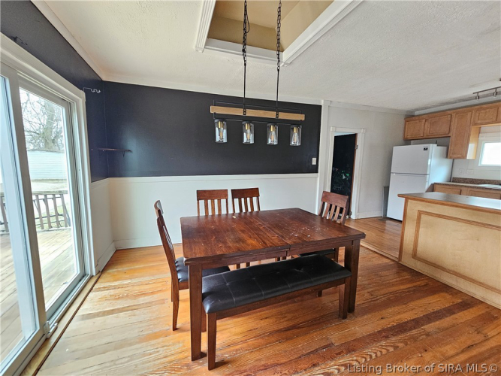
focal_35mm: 13
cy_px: 188
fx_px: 188
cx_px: 250
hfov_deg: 106.2
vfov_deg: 89.9
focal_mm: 2.2
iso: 400
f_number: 2.2
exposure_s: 1/77.4
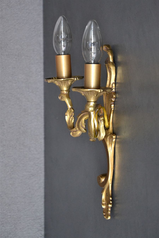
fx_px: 1043
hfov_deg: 8.7
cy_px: 119
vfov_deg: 13.0
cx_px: 80
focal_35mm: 158
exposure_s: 1/125
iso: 2800
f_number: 5.6
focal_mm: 105
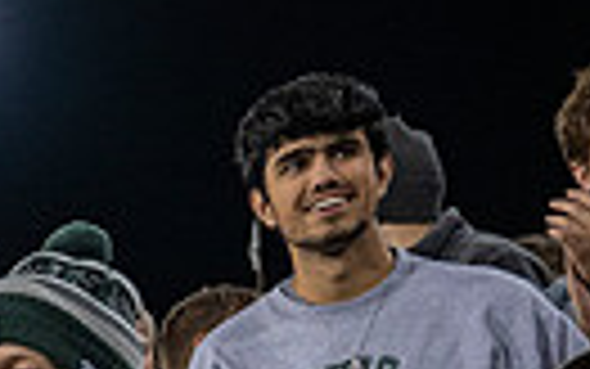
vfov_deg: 11.0
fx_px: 1737
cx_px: -432
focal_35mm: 108
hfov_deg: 16.5
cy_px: 749
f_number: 3.2
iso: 1250
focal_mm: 24
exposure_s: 1/500
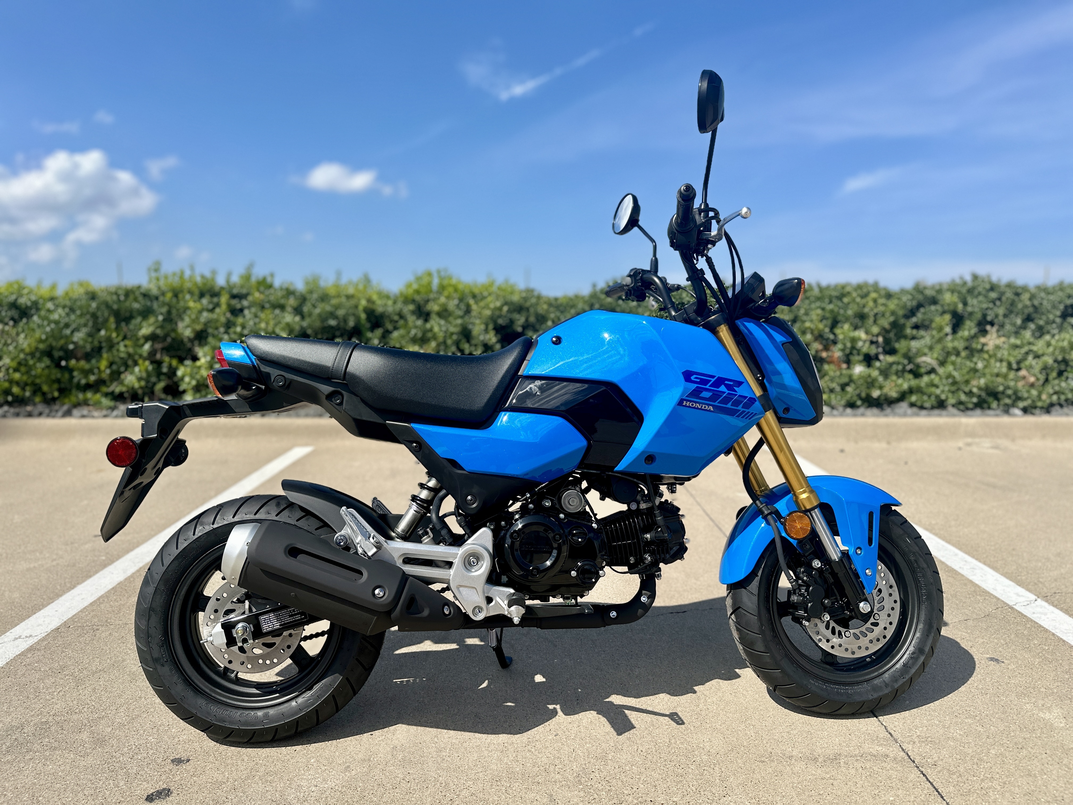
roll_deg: -0.3
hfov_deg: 71.6
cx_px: 536
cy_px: 402
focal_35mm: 24
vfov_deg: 56.8
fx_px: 744
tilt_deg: -5.5
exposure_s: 1/5000
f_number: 1.78
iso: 80
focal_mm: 6.86
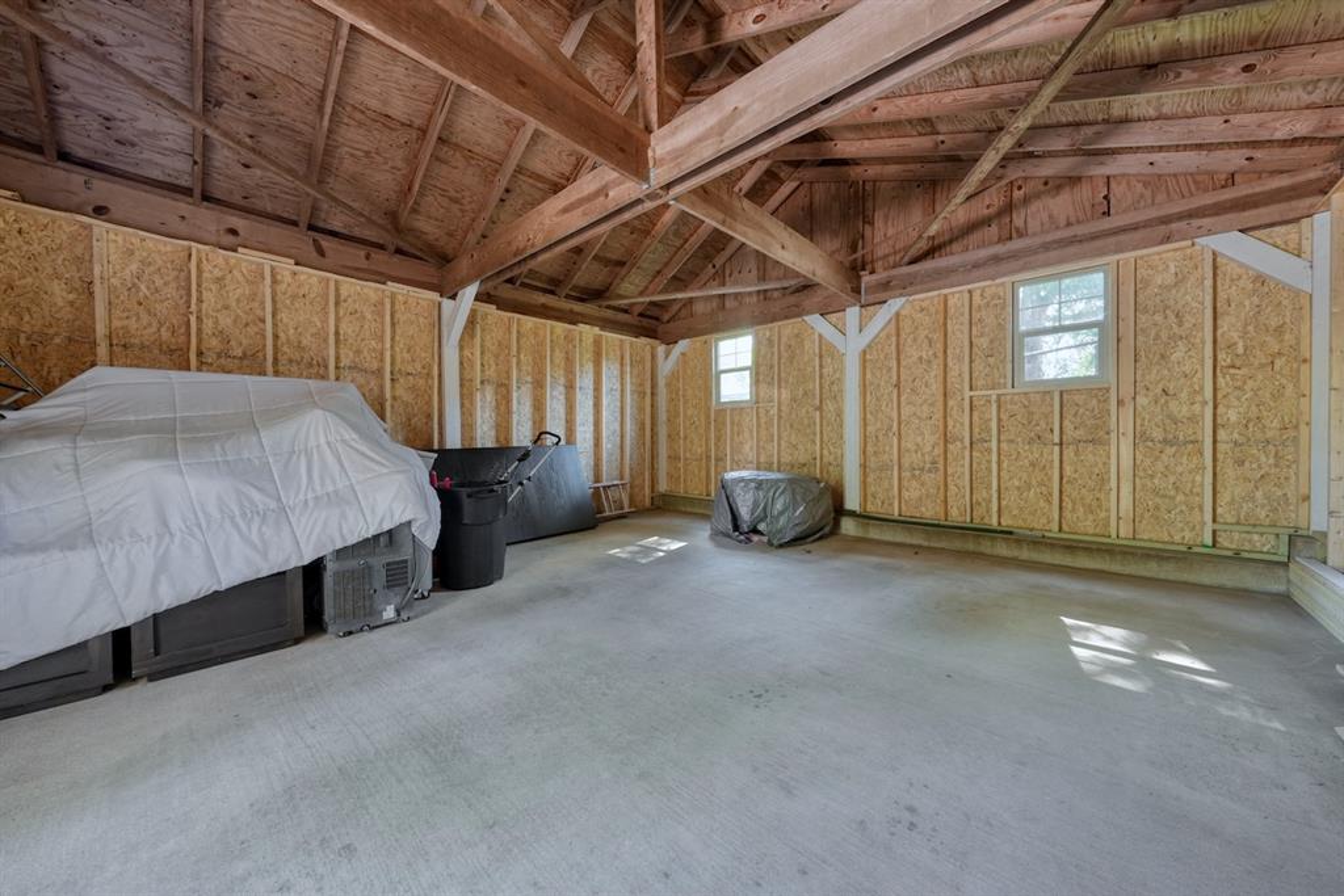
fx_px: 448
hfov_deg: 112.6
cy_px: 448
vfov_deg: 90.0
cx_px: 672
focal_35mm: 12
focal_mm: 12
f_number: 8
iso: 1000
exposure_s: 1/2
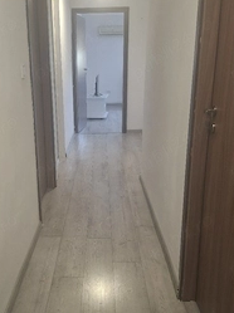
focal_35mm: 37
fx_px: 334
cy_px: 162
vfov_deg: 50.2
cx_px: 99
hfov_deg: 38.5
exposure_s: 1/50
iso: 320
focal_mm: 5.54
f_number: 1.8
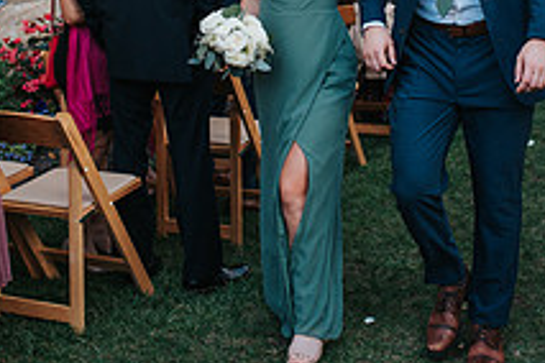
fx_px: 1120
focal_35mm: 74
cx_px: 371
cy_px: 0
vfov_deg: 18.0
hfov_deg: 27.2
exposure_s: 1/800
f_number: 3.2
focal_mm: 35
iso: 1000
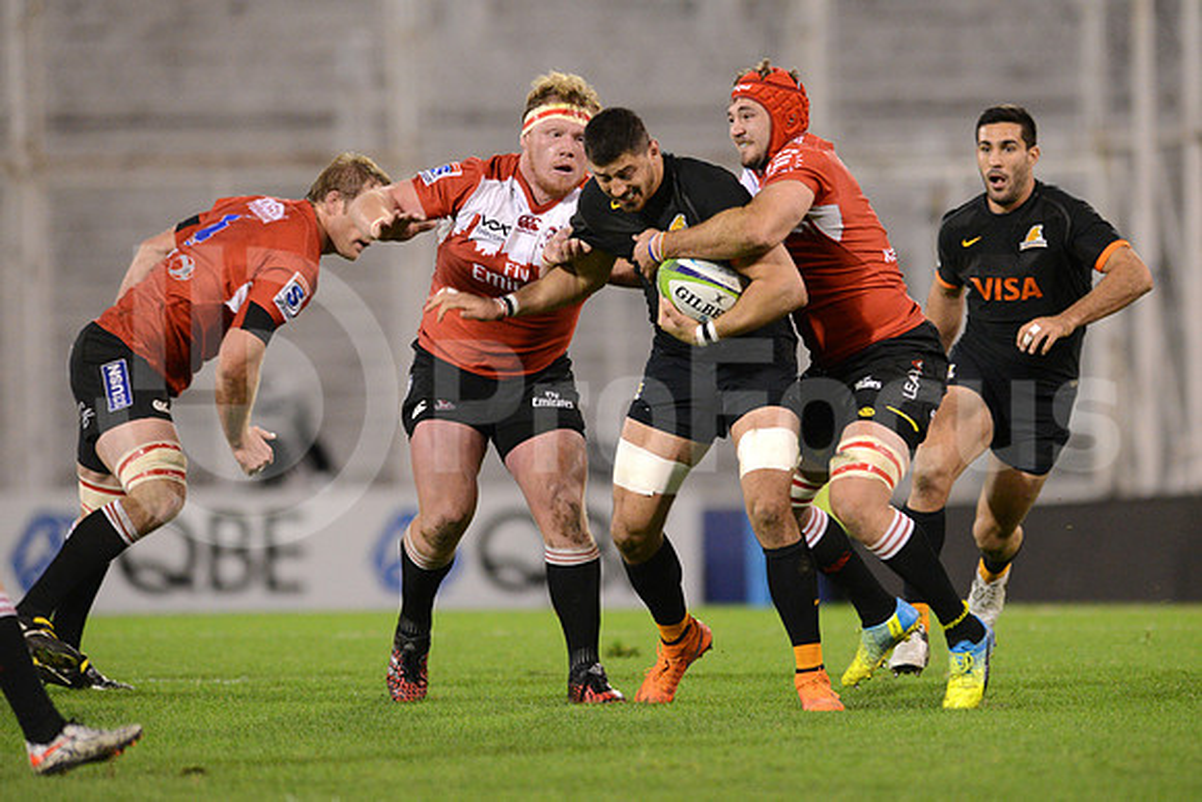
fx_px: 14026
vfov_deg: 3.3
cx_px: 601
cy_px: 401
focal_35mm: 420
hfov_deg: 4.9
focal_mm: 420
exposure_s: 1/640
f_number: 4
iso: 4500
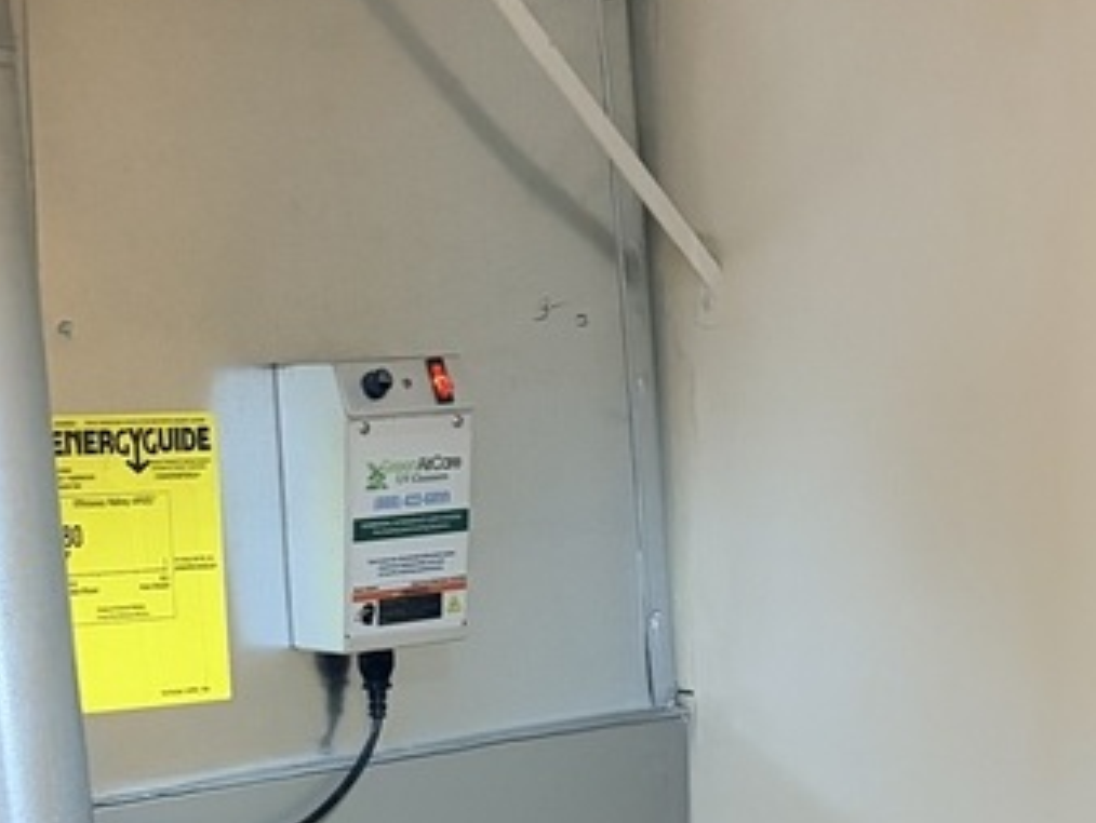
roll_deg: +2.7
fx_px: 2630
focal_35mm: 83
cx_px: 451
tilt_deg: -18.1
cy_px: 1183
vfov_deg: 16.4
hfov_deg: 23.5
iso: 500
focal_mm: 5.96
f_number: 1.6
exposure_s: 1/60
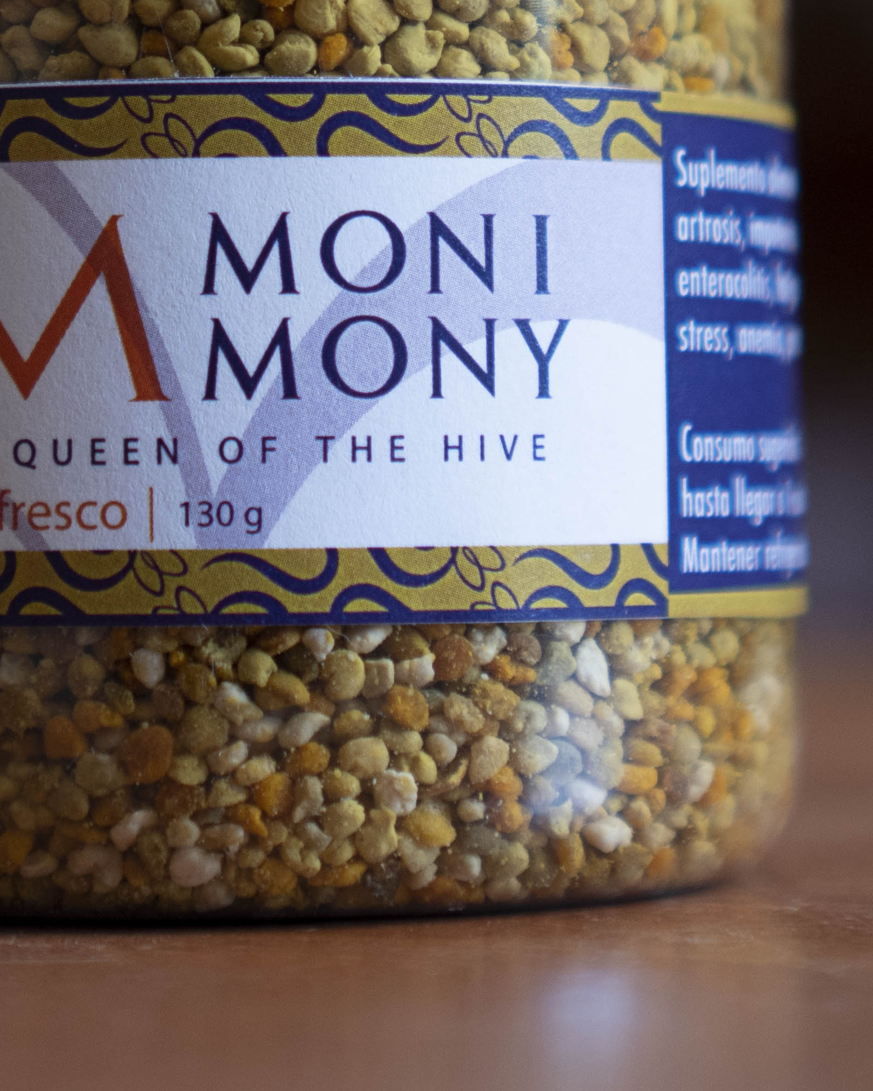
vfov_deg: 12.9
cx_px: 271
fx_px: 4793
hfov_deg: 10.4
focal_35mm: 148
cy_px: 82
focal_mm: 35
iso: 400
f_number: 2.5
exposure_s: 1/100
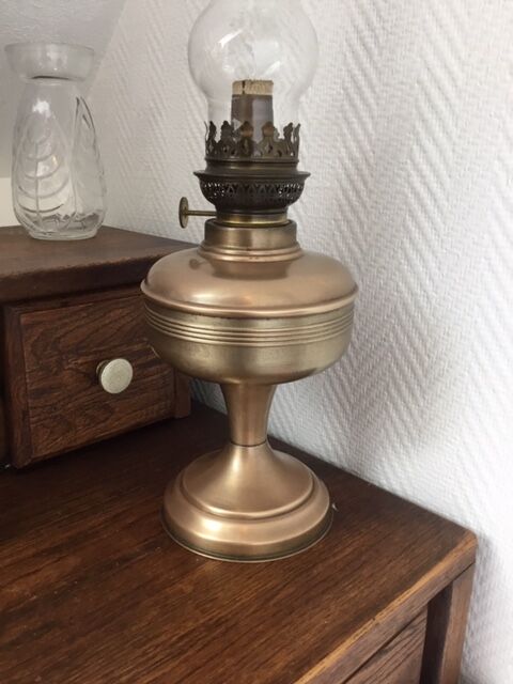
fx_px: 613
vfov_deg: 58.4
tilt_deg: -19.0
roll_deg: +0.1
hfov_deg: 45.4
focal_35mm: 31
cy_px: 342
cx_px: 256
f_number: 2.4
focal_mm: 3.3
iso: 64
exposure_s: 1/33
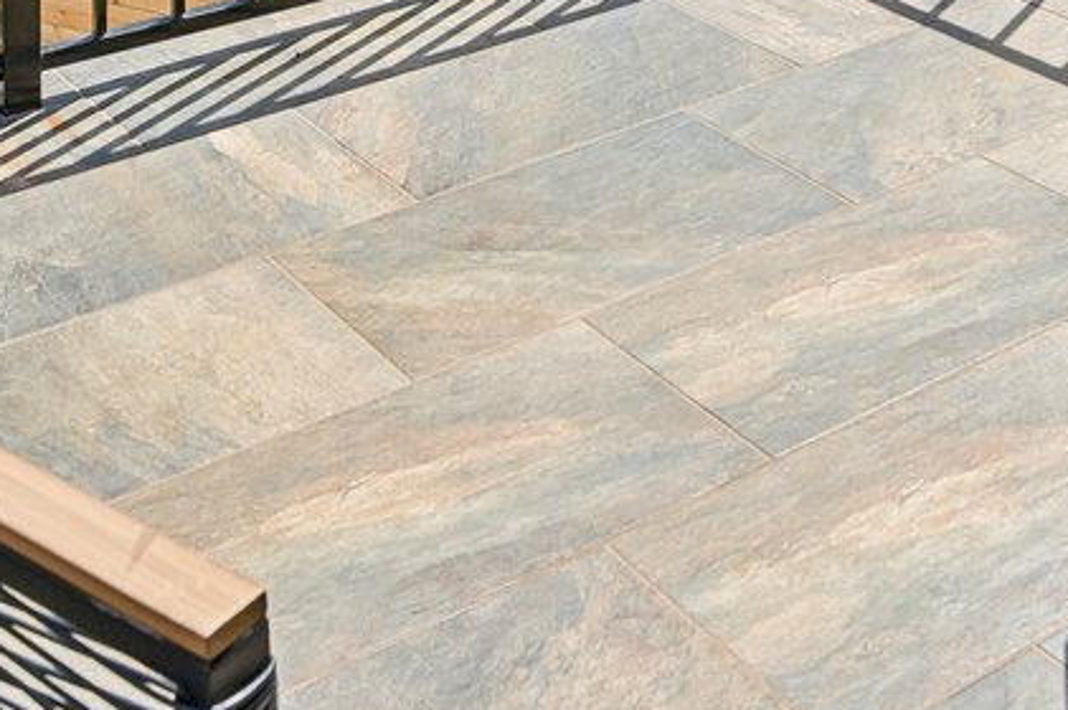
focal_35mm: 73
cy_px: -818
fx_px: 2164
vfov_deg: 14.5
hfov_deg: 27.7
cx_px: 436
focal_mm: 15
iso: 100
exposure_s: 1/350
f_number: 6.7
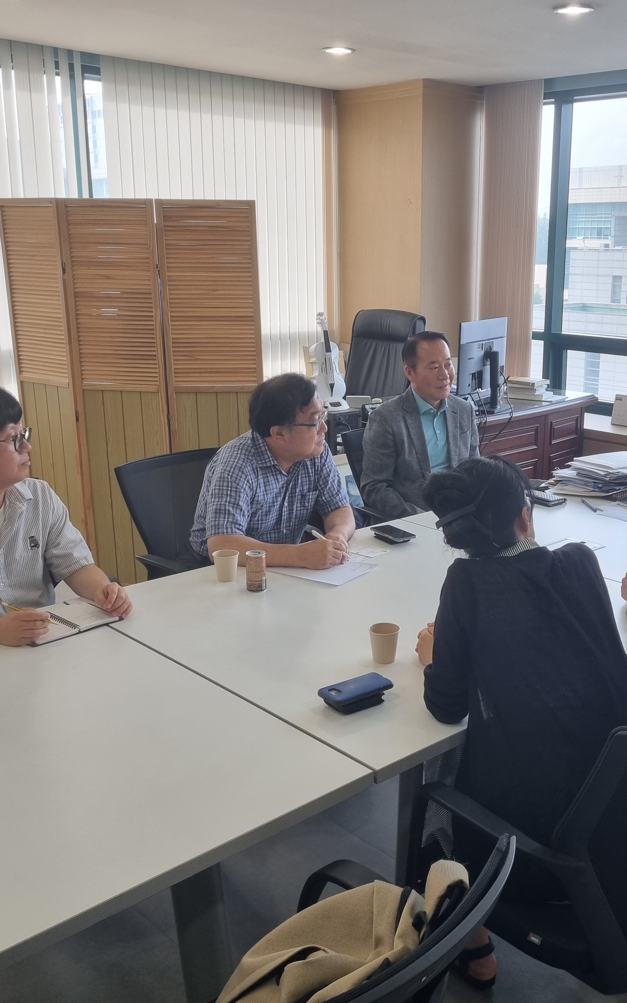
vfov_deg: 52.7
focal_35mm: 37
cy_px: 501
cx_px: 409
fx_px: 1012
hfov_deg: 34.2
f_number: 1.8
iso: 100
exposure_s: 1/120
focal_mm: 5.4
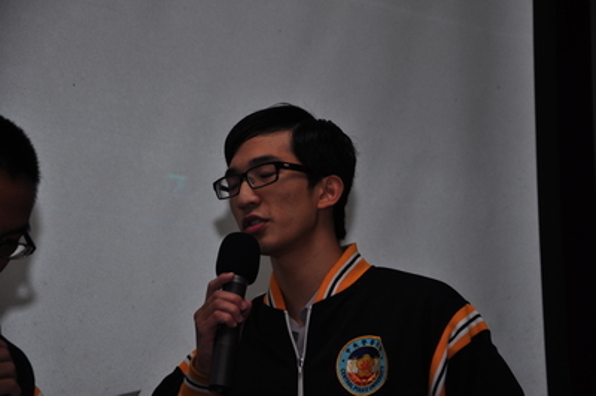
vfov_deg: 11.4
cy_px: 198
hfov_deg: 17.1
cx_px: 298
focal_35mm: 120
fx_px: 1985
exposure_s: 1/60
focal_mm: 80
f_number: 5.3
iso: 320
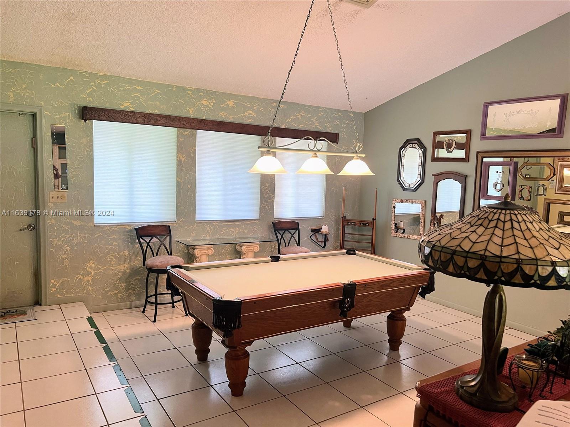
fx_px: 428
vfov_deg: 53.1
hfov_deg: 67.3
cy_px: 214
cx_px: 285
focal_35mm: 26
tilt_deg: -6.5
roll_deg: -1.7
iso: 125
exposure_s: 1/60
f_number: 1.5
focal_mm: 5.7
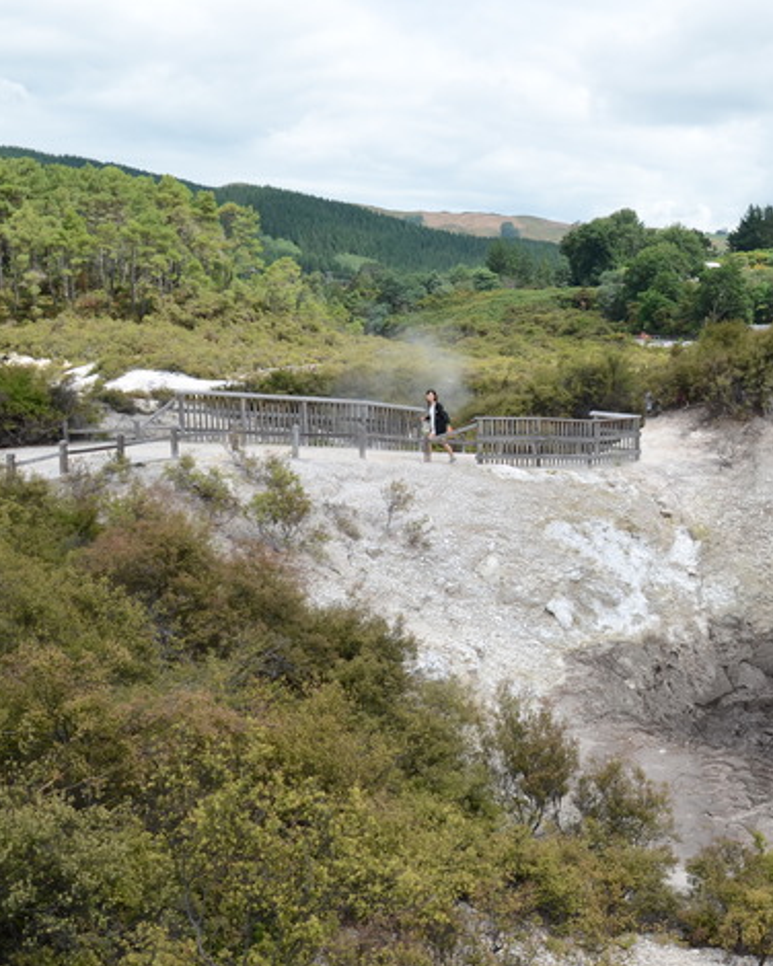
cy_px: 484
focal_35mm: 43
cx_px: 711
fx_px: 1230
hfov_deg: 32.9
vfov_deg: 42.9
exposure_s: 1/250
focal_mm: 18
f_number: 8
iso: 100
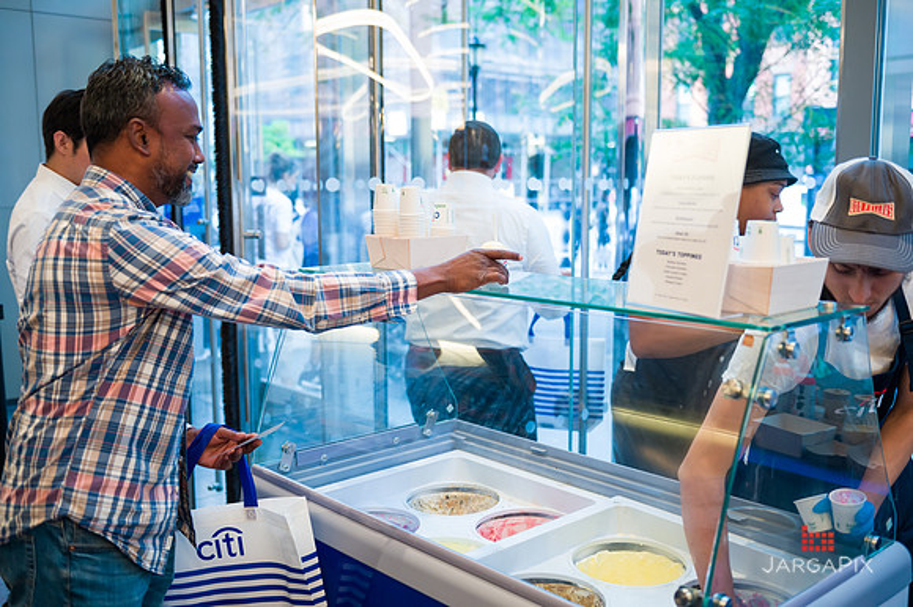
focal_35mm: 36
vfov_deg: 36.8
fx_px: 912
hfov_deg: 53.2
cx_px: 456
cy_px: 304
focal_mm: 36
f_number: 3.2
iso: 1000
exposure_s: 1/250
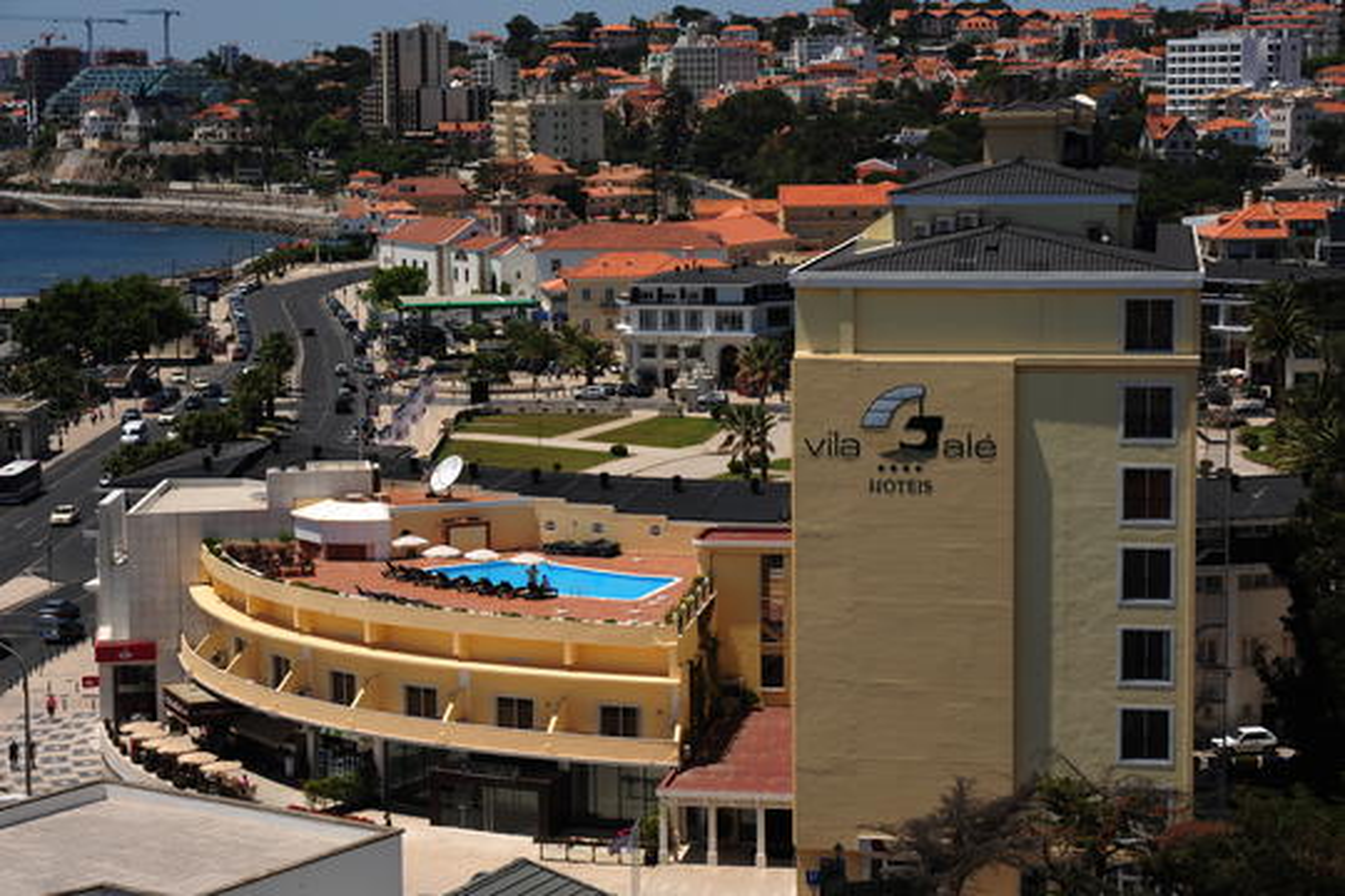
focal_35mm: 80
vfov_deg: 17.1
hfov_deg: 25.4
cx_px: 672
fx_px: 2989
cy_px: 448
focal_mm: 80
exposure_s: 1/250
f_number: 11
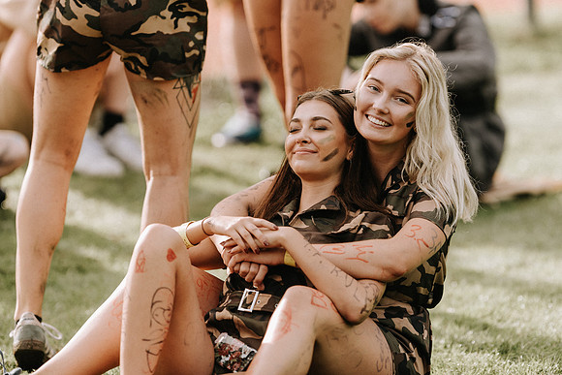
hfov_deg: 9.0
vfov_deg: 6.0
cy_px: 161
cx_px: 321
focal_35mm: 228
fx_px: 3567
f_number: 2
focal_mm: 200
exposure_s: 1/640
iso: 100
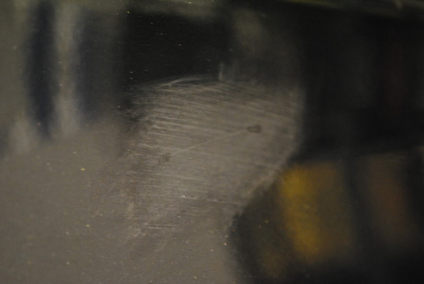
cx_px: 212
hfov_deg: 24.6
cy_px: 142
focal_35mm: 82
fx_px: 973
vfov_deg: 16.6
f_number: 5.6
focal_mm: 55
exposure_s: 1/10
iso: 1600
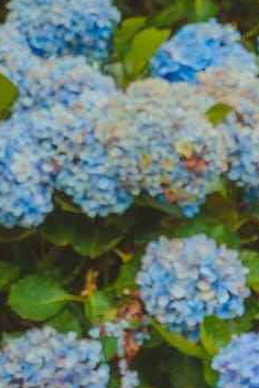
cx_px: 443
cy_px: 794
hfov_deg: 3.6
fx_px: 4129
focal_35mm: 383
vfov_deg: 5.3
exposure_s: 1/200
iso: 200
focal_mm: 75
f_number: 5.6
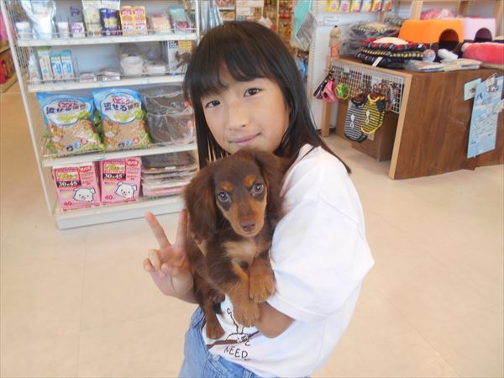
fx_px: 379
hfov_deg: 67.3
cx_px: 252
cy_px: 189
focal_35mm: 26
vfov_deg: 53.1
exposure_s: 1/40
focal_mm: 4.6
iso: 80
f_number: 3.2
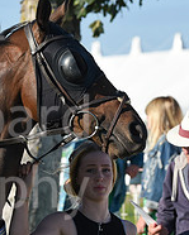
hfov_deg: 3.6
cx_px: -72
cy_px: 128
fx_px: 2962
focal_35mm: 424
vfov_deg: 4.6
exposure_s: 1/3200
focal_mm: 145
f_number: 6.3
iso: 640
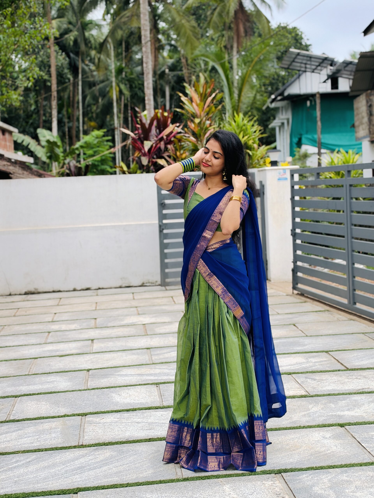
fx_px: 691
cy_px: 249
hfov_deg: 30.3
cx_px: 187
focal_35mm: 48
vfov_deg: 39.7
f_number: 1.8
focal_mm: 6.93
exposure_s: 1/121
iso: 64
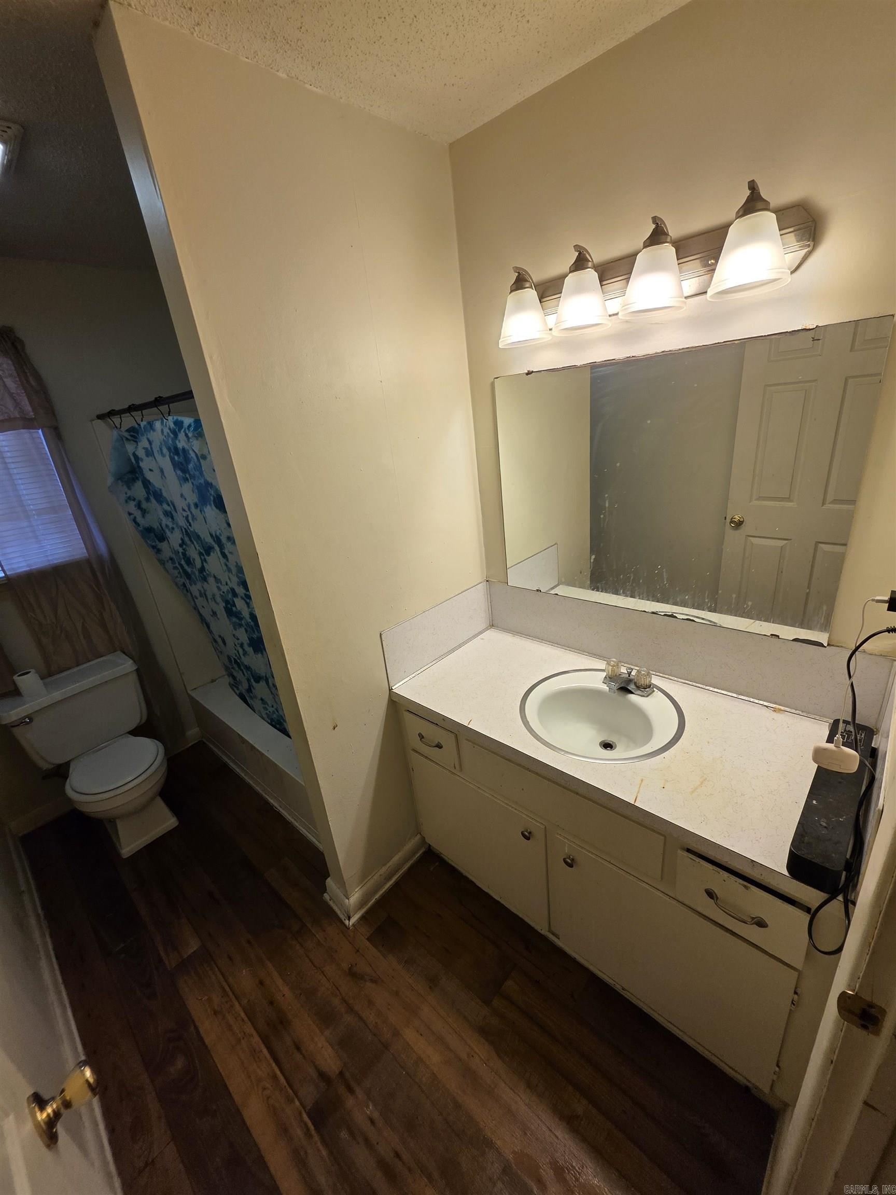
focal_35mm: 13
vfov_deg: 106.2
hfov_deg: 89.9
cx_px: 448
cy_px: 598
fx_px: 449
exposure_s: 1/120
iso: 50
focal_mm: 2.2
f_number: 1.9
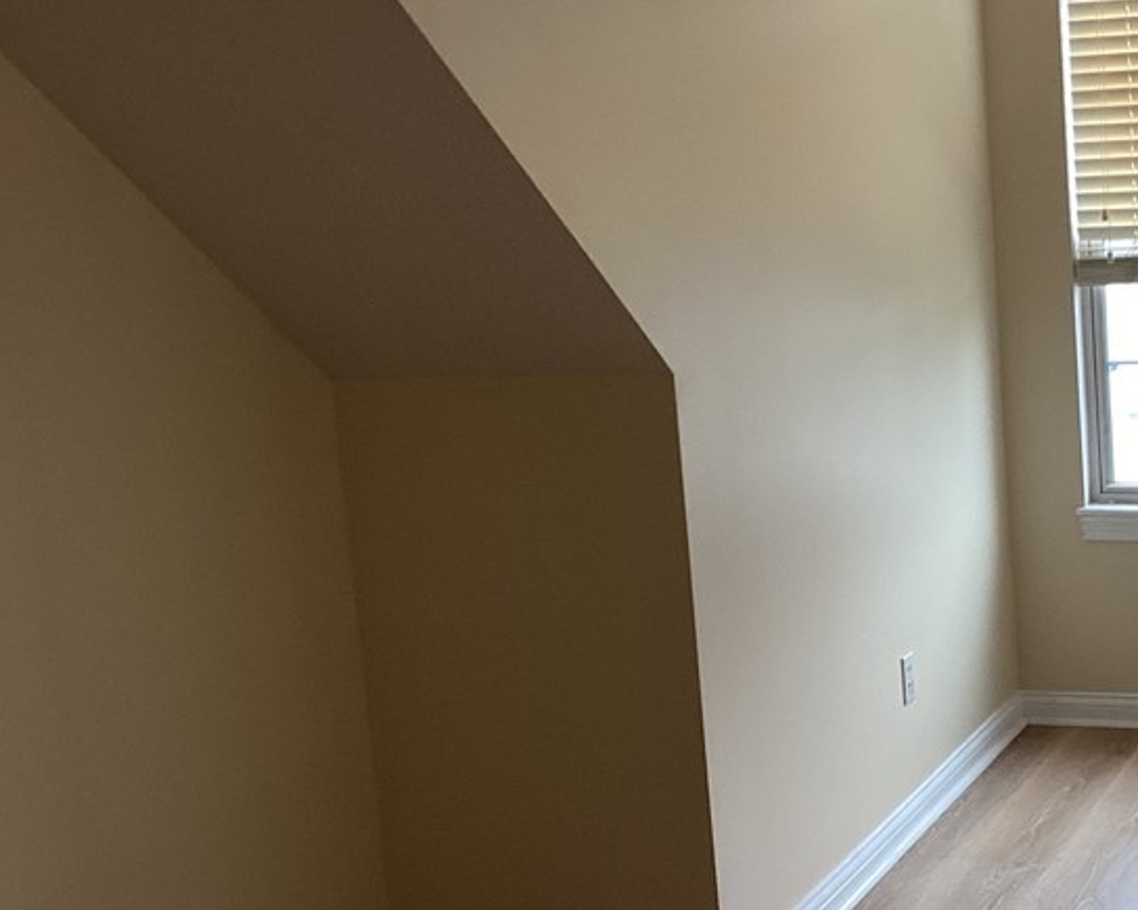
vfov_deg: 26.7
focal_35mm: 57
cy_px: 510
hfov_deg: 31.6
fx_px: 1919
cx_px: 1006
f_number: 2.4
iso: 80
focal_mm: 3.3
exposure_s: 1/100
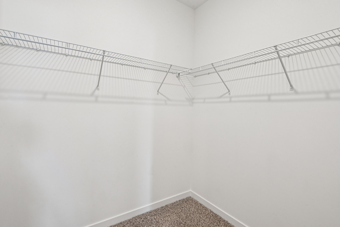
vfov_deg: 73.7
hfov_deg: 96.7
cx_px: 170
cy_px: 114
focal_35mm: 16
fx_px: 151
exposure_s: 1/6
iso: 400
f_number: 13
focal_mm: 16
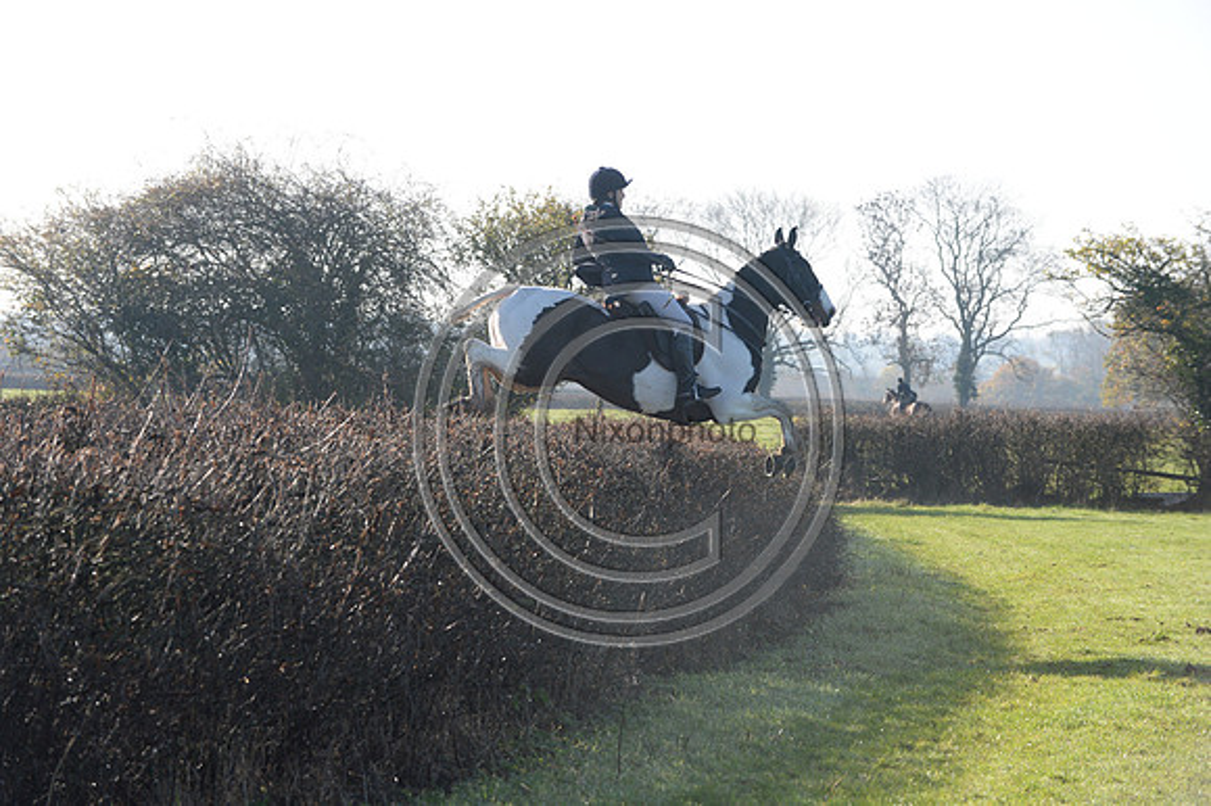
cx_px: 606
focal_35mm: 135
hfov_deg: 15.2
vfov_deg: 10.1
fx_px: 4538
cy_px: 403
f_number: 6.3
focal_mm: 135
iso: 1000
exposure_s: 1/1250
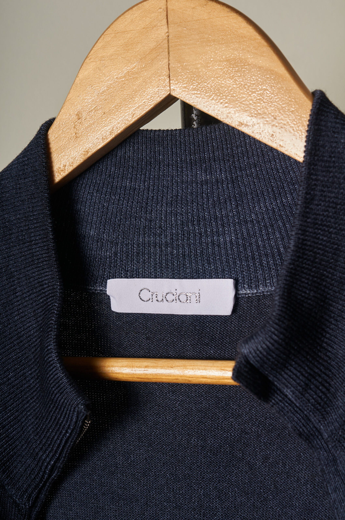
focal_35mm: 52
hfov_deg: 25.7
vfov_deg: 37.9
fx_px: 757
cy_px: 260
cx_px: 172
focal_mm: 35
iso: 200
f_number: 9
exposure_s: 1/250
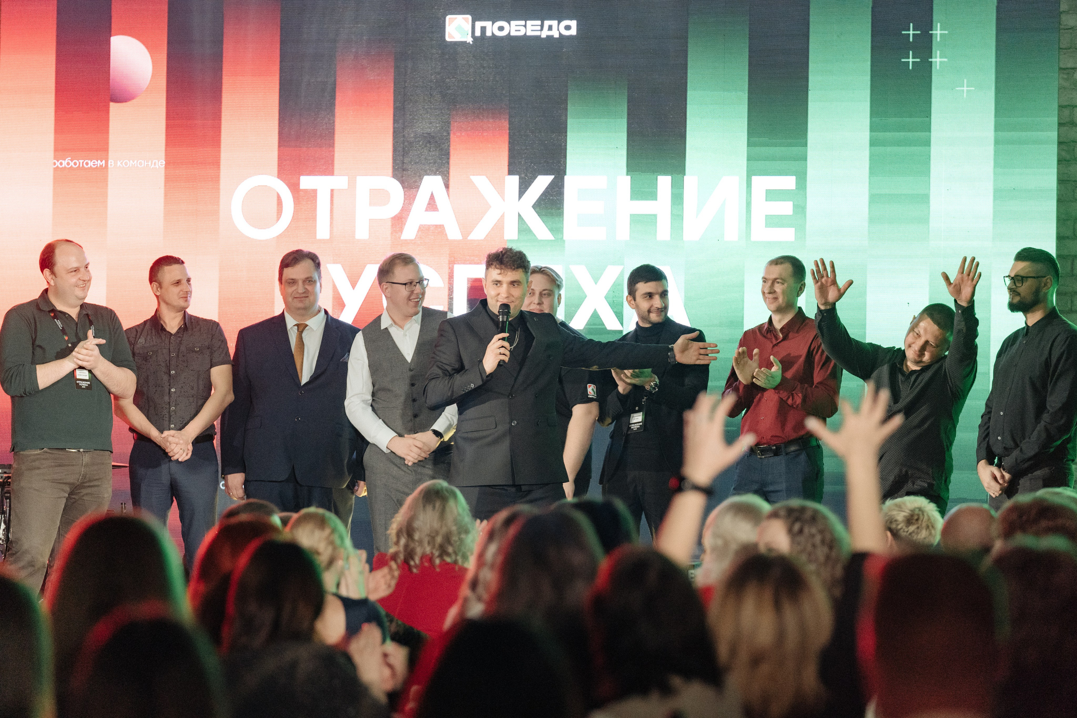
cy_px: 359
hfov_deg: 13.2
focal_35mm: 156
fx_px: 4667
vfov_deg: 8.8
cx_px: 538
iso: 4000
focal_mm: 156
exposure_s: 1/160
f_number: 3.5
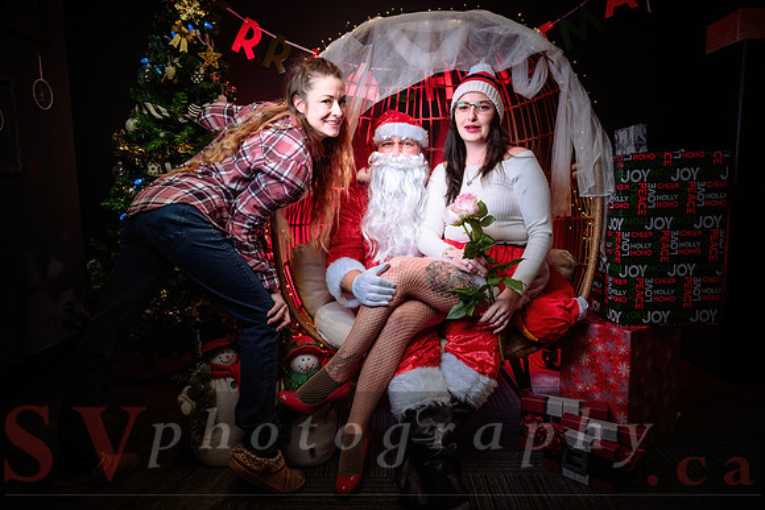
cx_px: 382
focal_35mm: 24
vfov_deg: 53.2
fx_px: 510
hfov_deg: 73.7
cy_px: 255
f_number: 2.8
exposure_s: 1/125
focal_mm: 24
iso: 64
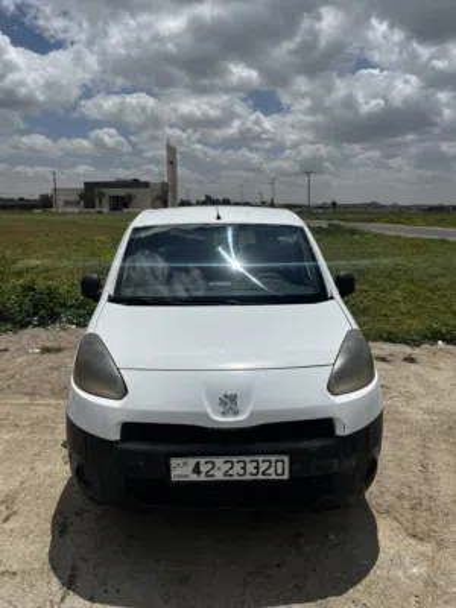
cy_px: 304
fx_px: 457
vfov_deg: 67.3
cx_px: 228
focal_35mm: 26
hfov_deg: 53.1
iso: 50
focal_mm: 5.1
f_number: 1.6
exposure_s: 1/11905
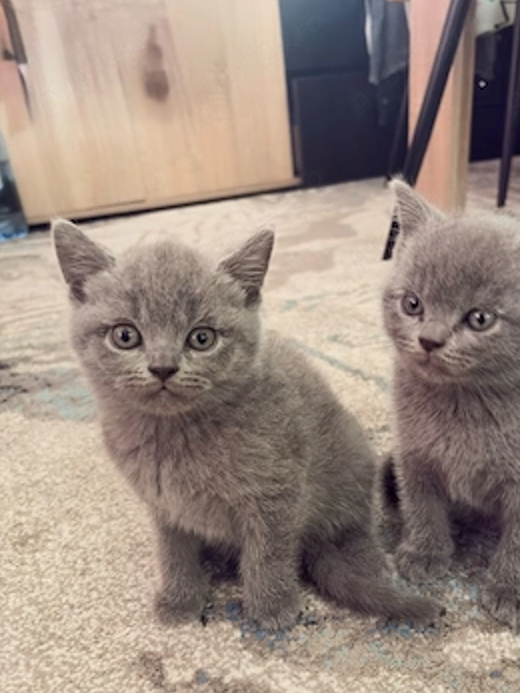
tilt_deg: -27.3
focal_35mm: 30
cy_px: 397
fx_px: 601
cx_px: 298
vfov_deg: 59.7
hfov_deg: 46.6
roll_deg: +5.6
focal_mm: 5.96
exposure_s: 1/24
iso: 400
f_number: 1.6
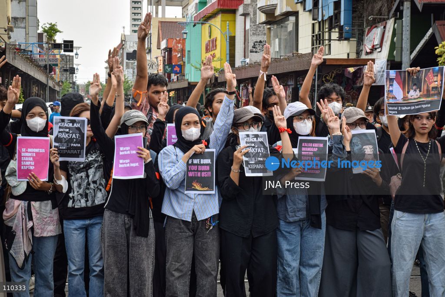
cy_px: 148
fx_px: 538
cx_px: 222
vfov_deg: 30.9
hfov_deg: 45.0
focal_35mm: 44
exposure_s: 1/250
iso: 320
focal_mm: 29
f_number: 7.1
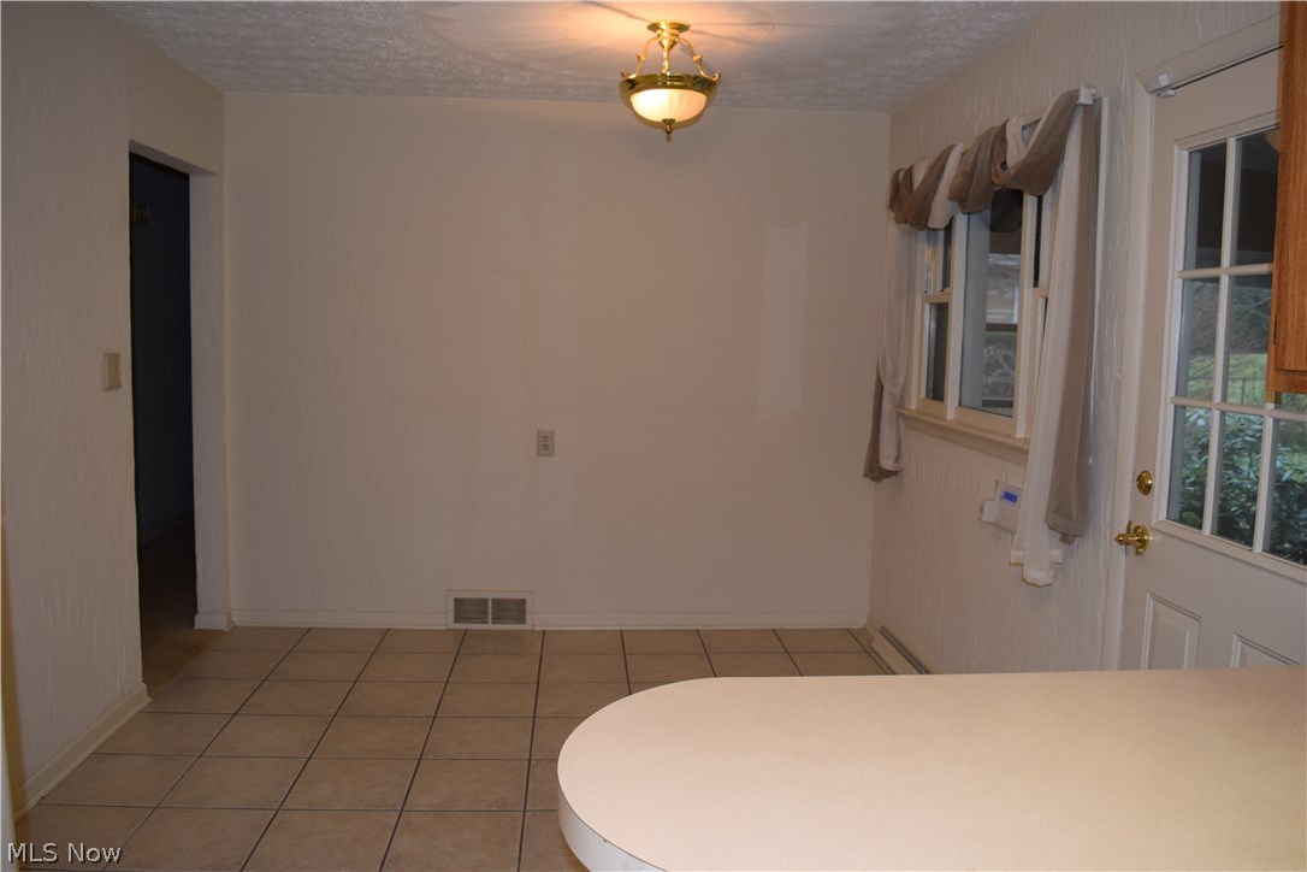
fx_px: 980
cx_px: 654
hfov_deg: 67.4
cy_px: 436
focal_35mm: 27
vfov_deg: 47.9
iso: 800
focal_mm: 18
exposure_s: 1/80
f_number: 4.5
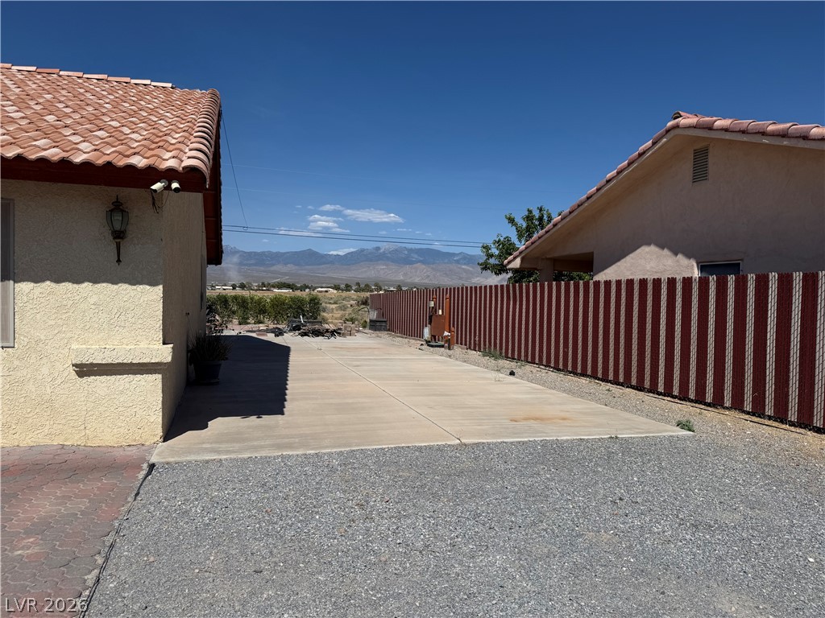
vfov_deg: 56.8
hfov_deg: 71.6
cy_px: 309
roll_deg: -0.1
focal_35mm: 24
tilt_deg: -0.6
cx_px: 412
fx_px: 572
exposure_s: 1/10309
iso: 80
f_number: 1.78
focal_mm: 6.76
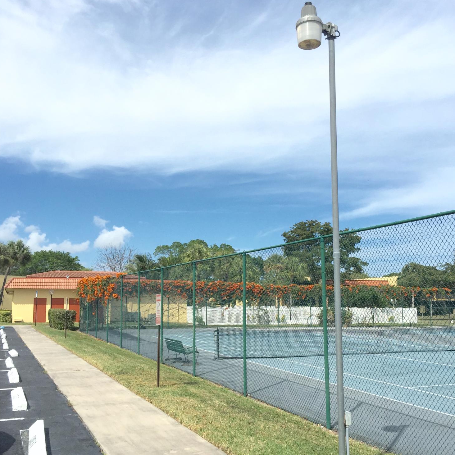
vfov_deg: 47.1
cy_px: 254
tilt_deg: +6.0
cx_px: 224
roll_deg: +0.7
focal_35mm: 35
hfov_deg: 47.2
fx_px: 520
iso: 32
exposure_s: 1/3968
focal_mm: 4.15
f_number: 2.2
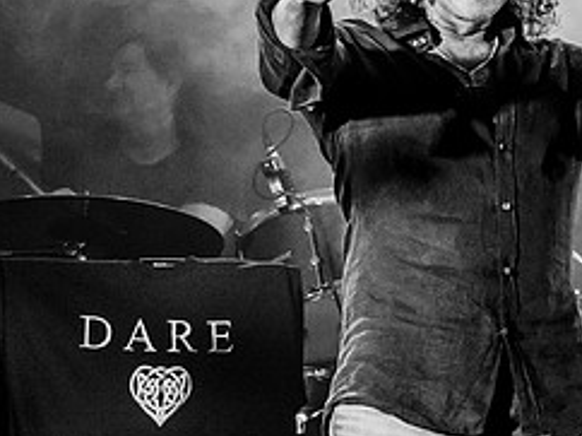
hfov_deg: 13.6
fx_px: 2385
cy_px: 75
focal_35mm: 142
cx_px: 659
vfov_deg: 10.4
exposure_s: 1/100
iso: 640
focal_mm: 24
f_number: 2.8
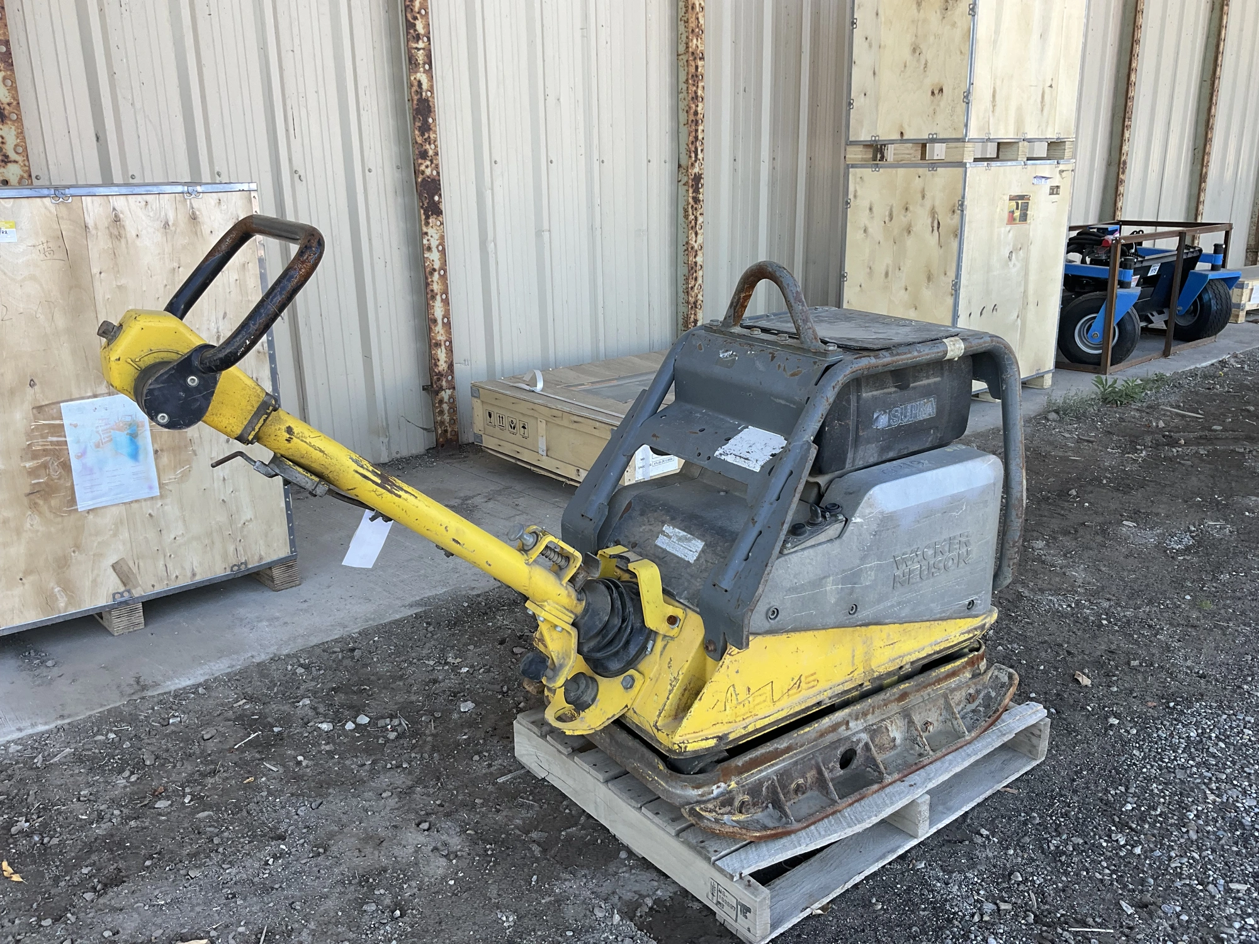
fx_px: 1055
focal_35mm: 29
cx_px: 630
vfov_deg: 48.2
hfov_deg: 61.7
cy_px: 472
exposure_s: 1/159
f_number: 1.8
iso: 20
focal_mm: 3
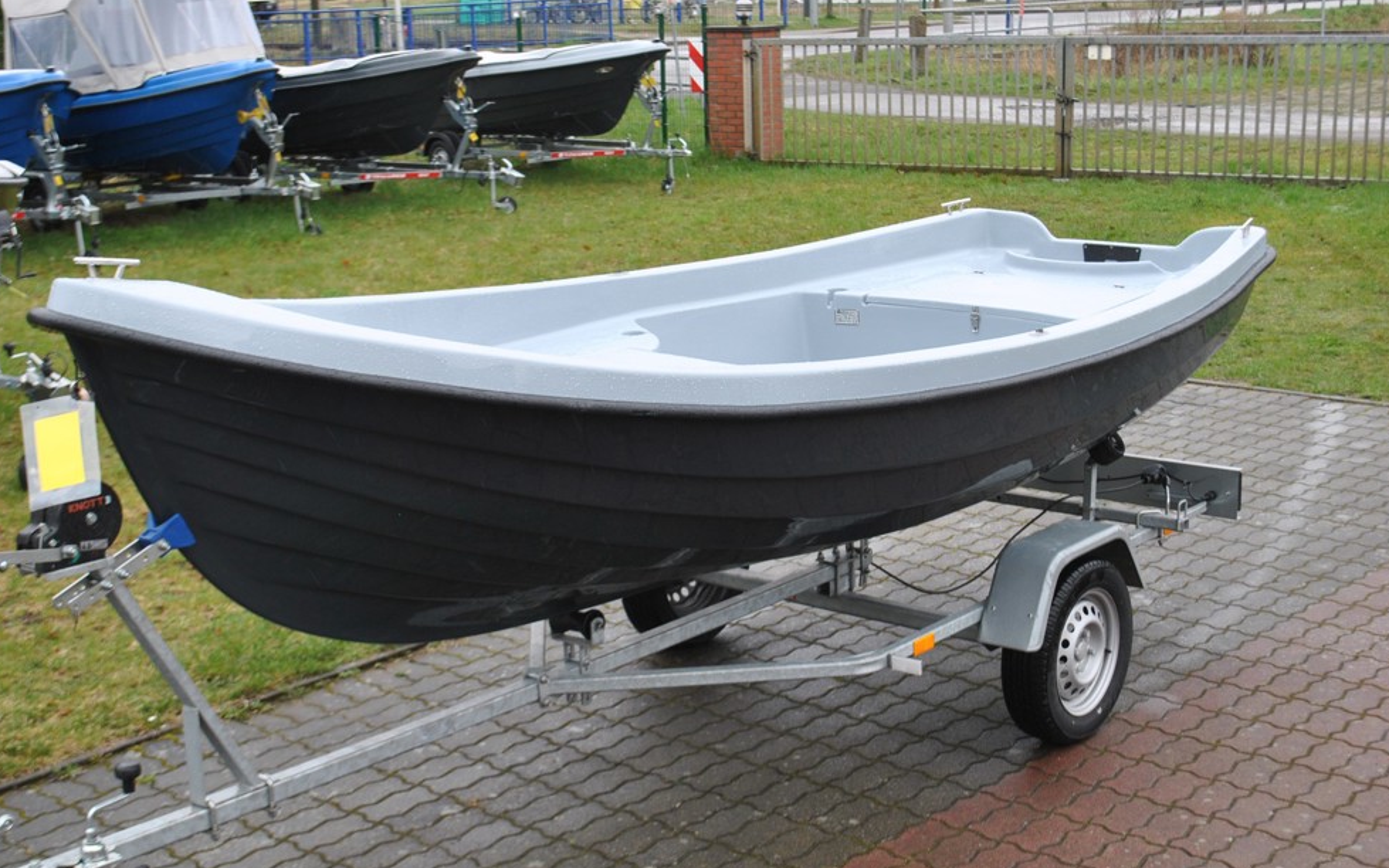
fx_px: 1893
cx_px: 690
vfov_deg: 25.8
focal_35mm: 50
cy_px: 421
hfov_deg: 40.3
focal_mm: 32
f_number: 5.6
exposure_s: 1/125
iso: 200
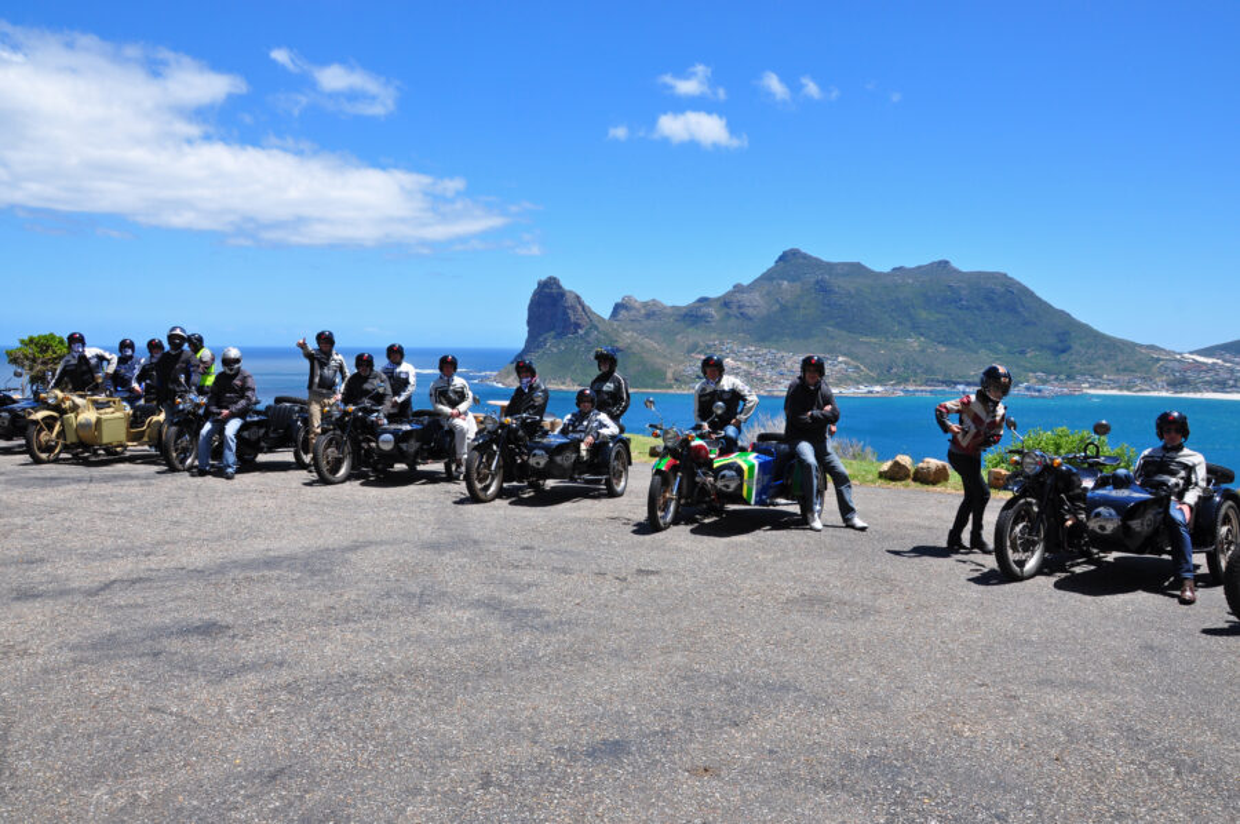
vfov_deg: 47.8
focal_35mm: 27
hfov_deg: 67.4
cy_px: 412
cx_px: 620
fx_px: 929
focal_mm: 18
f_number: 10
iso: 200
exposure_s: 1/250
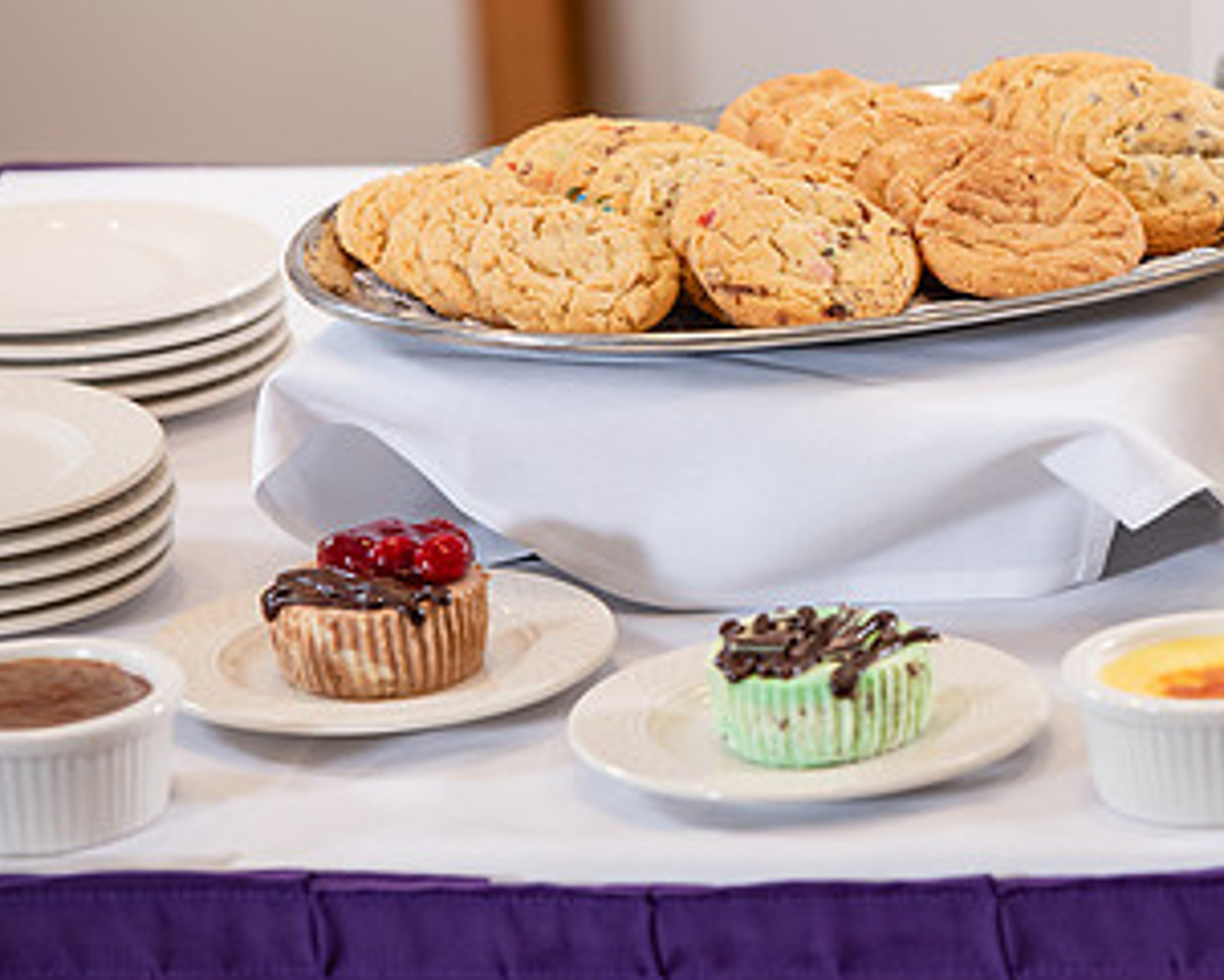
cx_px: 1069
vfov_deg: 5.4
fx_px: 10473
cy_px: 299
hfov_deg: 6.7
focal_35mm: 289
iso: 640
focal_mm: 160
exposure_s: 1/160
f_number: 4.5
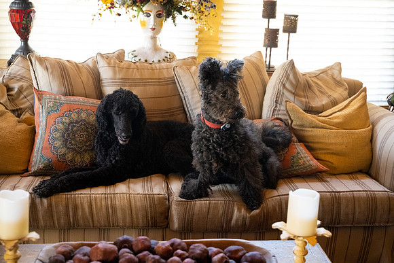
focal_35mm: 46
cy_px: 132
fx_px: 504
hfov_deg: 42.7
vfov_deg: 29.3
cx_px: 197
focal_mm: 46
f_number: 4
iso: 5000
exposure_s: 1/320
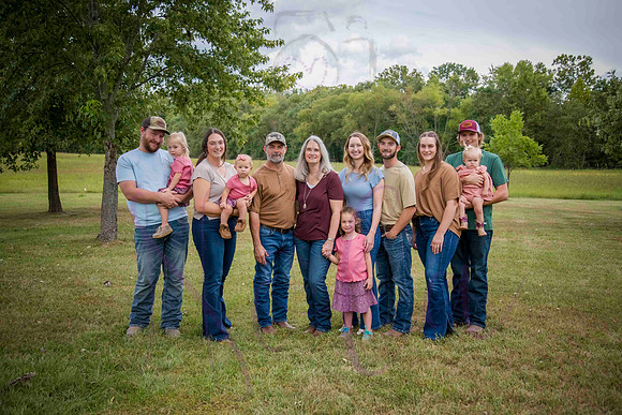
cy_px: 208
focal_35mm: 38
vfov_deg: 35.1
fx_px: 657
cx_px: 311
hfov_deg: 50.7
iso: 400
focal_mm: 38
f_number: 5.6
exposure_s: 1/500
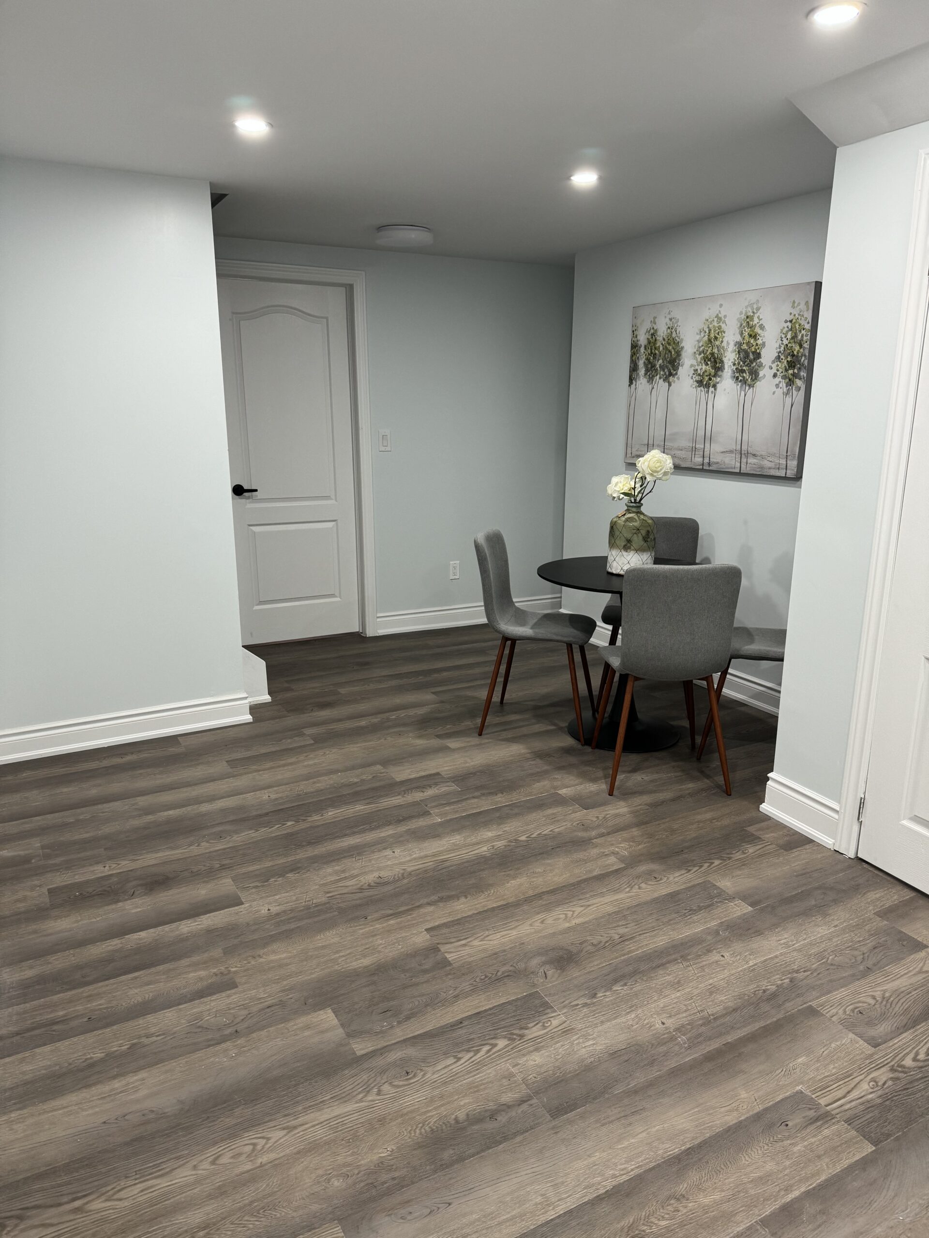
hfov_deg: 56.8
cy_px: 619
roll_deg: -0.5
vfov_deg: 71.6
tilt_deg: -13.8
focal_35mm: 24
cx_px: 464
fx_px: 859
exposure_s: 1/60
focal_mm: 6.86
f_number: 1.78
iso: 160
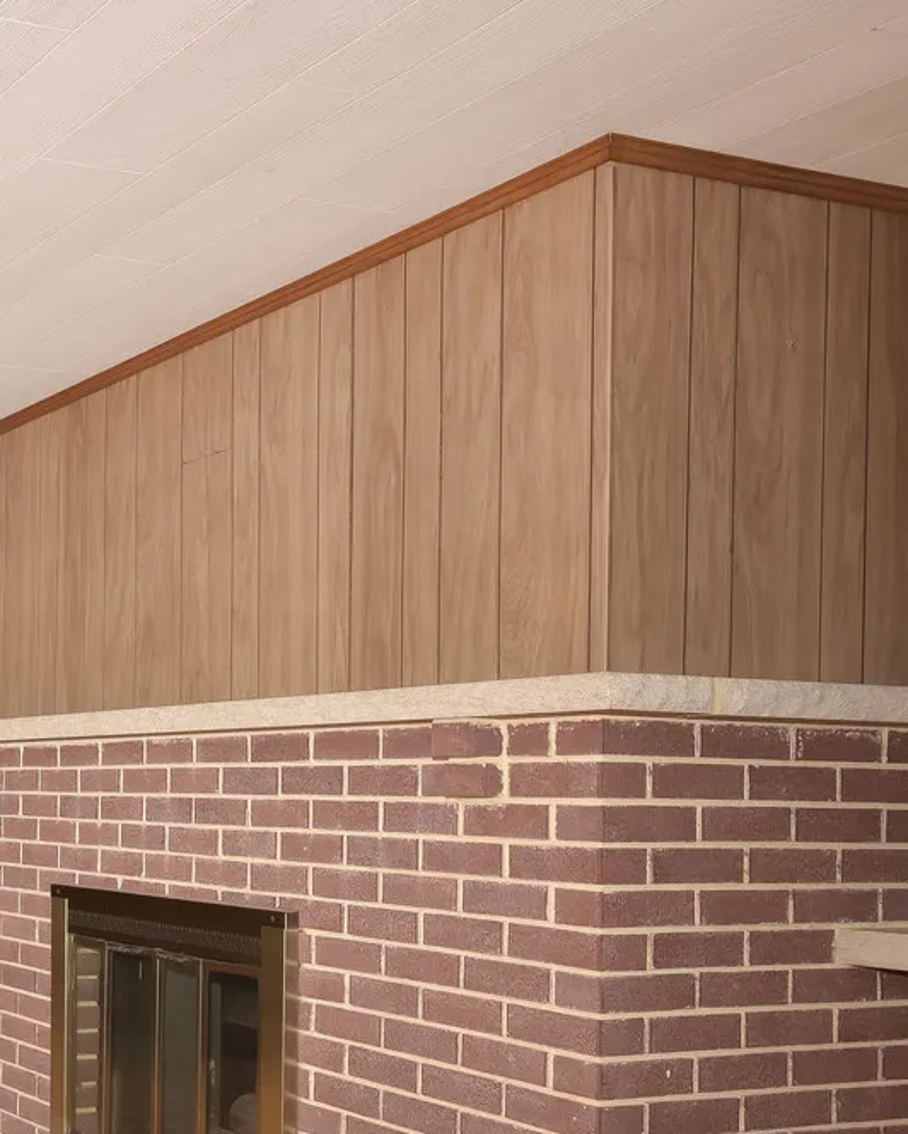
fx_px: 1612
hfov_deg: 27.2
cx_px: -217
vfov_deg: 38.0
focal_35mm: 48
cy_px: 817
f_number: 8
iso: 640
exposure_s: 1/40
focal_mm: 21
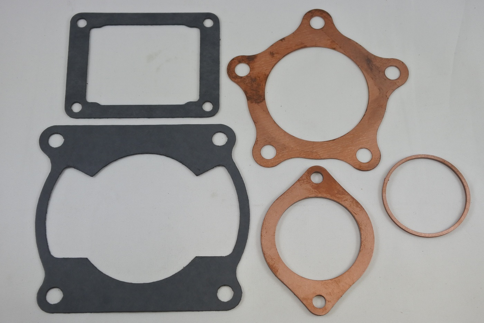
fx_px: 605
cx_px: 242
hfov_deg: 43.6
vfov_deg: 29.9
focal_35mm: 45
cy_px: 162
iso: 400
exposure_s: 1/200
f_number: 4.5
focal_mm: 16.8
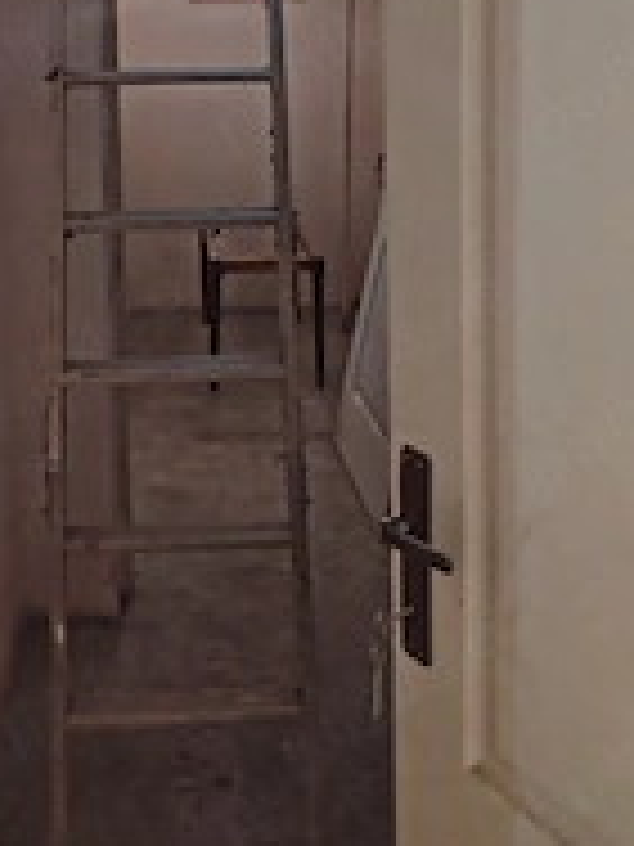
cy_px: 112
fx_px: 1245
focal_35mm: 51
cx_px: 198
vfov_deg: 35.6
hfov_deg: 28.3
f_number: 1.75
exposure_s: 1/20
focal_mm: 5.25
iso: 5781
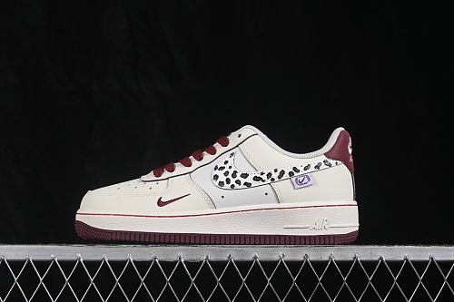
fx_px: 945
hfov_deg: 27.0
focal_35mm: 75
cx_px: 227
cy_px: 151
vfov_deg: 18.2
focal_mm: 50
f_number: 8
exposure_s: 1/80
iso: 160
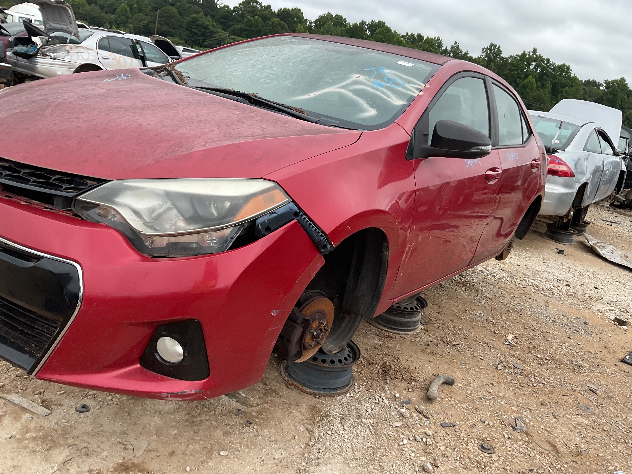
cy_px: 237
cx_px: 316
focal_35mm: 29
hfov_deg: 61.7
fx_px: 529
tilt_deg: -13.6
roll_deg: -13.0
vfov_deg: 48.2
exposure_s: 1/457
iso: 16
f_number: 1.8
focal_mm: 3
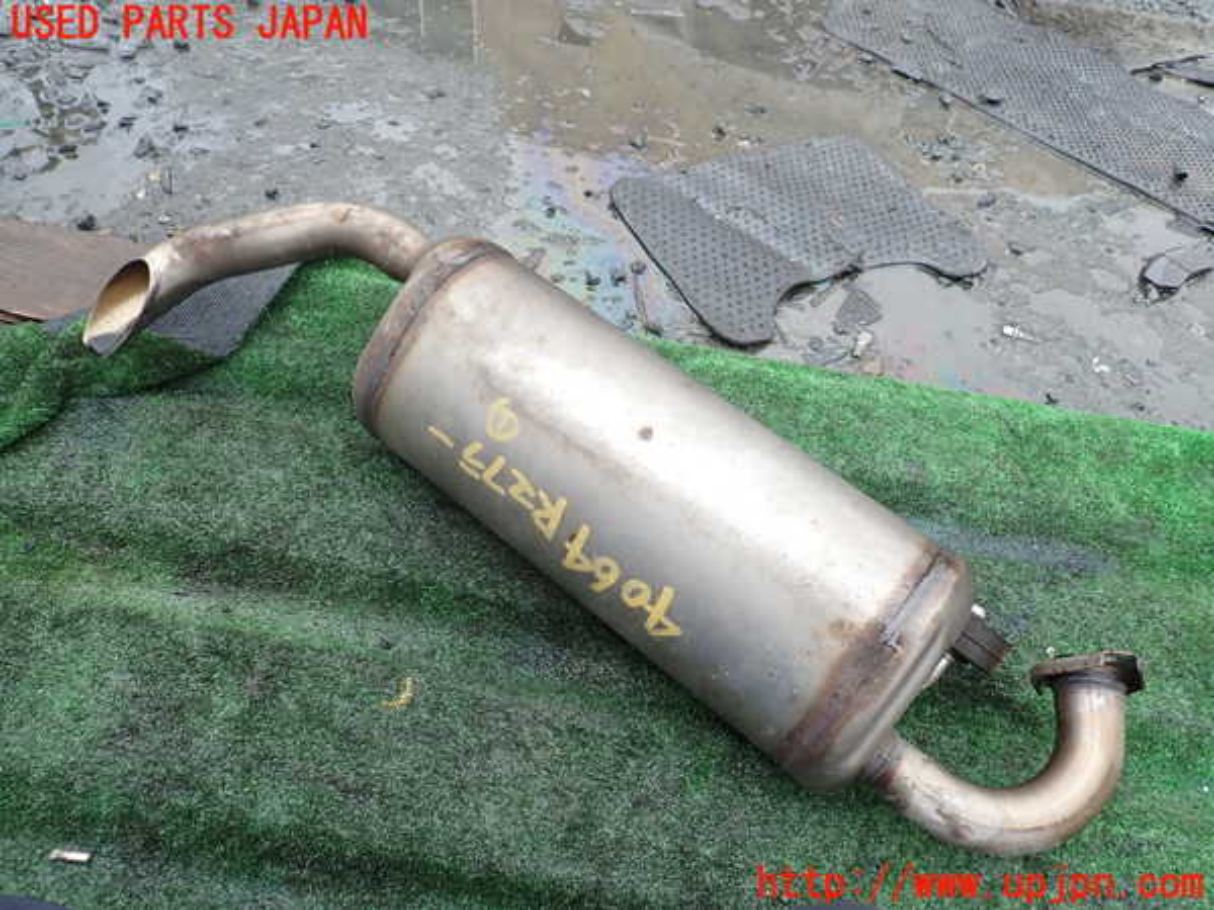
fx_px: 877
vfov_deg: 54.9
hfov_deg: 69.4
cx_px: 607
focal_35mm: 25
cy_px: 455
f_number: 2.8
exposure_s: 1/400
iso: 100
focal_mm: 4.5
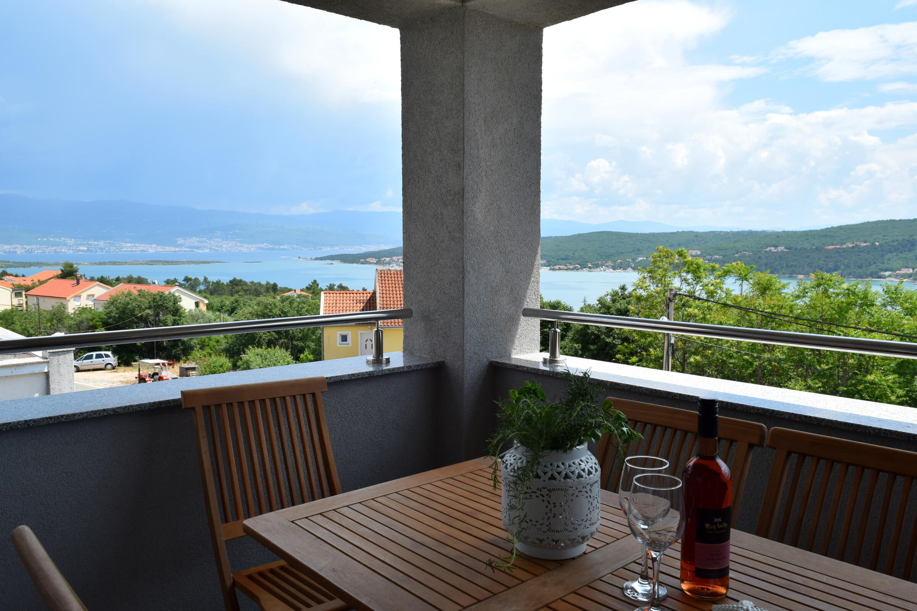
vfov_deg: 47.9
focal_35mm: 27
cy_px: 306
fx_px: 688
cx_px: 458
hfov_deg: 67.4
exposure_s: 1/400
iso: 200
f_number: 10
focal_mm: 18
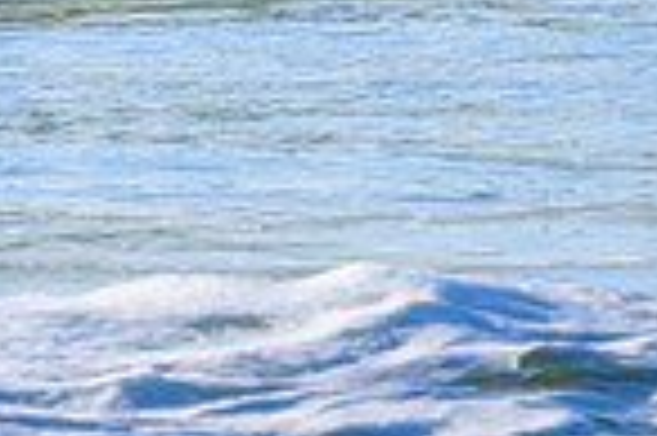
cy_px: -380
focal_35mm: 3187
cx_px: -374
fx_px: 58097
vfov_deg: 0.4
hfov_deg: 0.6
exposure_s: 1/2000
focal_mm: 800
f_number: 11
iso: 1400
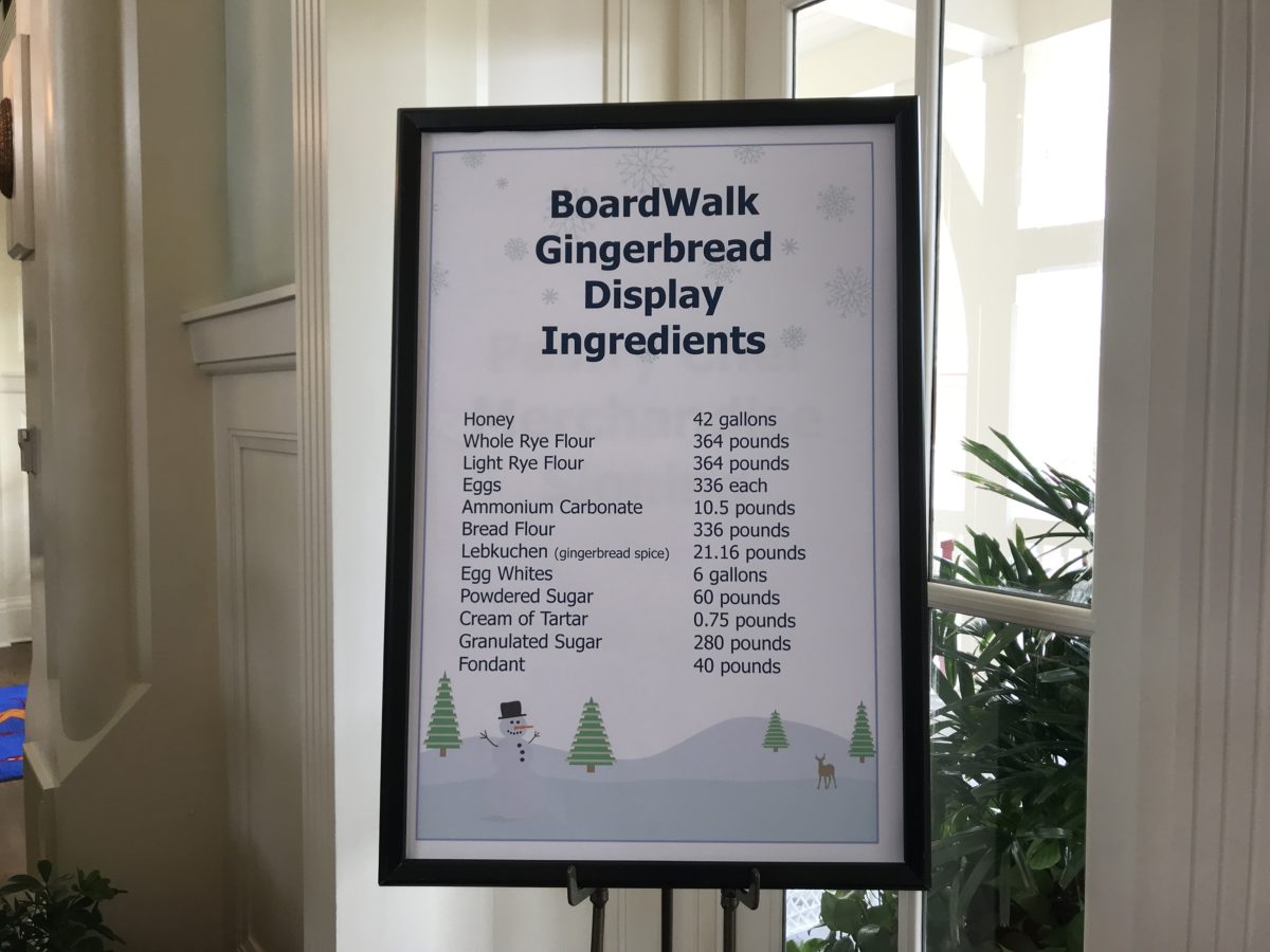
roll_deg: -0.8
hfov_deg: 63.4
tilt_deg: -3.0
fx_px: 1027
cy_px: 476
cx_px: 635
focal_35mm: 28
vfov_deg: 49.7
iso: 25
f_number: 1.8
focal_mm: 3.99
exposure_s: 1/40
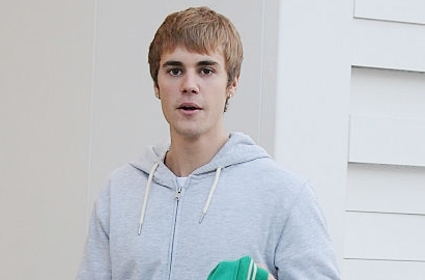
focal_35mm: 105
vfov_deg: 12.9
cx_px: 212
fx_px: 1235
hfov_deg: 19.5
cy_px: 140
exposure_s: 1/320
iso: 800
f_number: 2.8
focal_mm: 70
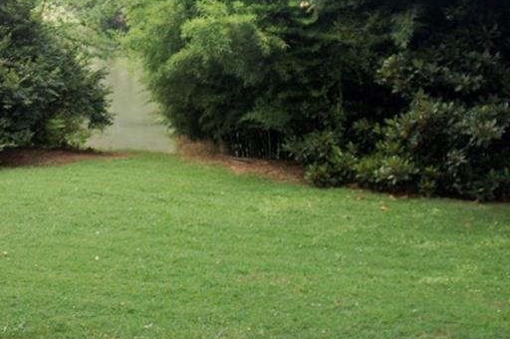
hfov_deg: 32.9
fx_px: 849
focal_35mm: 60
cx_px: 143
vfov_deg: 22.0
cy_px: 27
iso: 400
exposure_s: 1/500
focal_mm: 20
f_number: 4
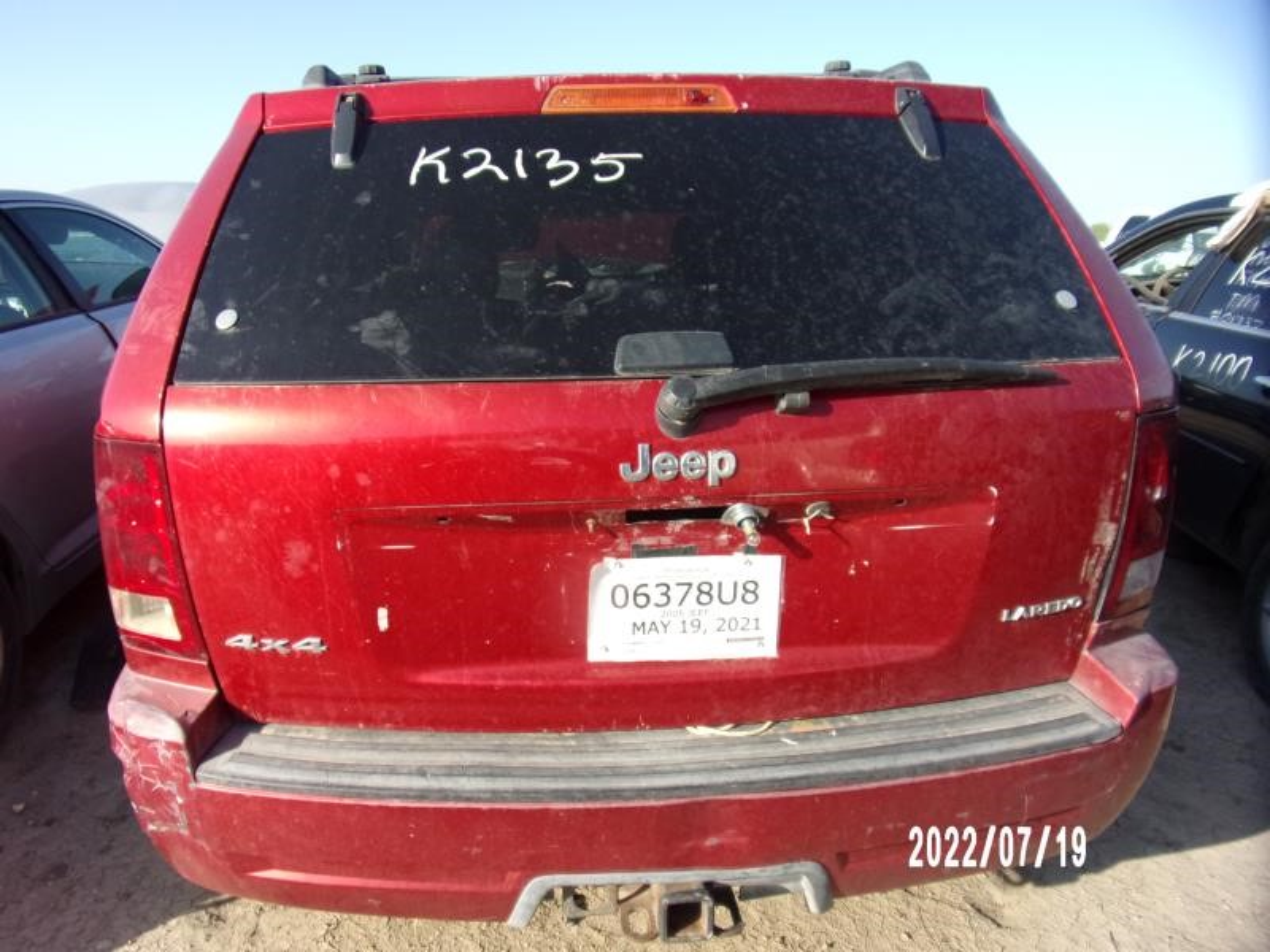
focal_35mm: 24
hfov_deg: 71.6
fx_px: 881
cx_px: 635
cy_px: 476
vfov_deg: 56.8
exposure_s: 1/450
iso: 80
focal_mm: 4.3
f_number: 3.3
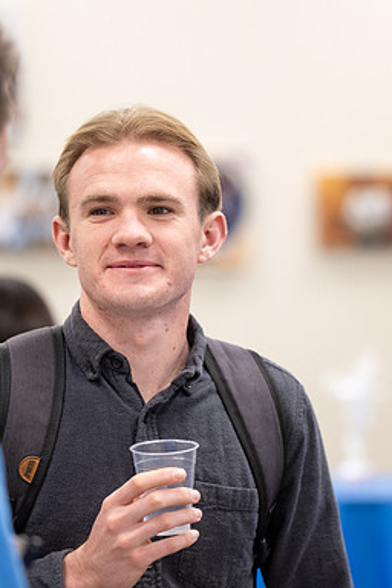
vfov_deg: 10.9
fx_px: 3087
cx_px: 250
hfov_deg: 7.3
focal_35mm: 189
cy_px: 295
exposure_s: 1/200
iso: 1000
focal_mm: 125
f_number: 2.8
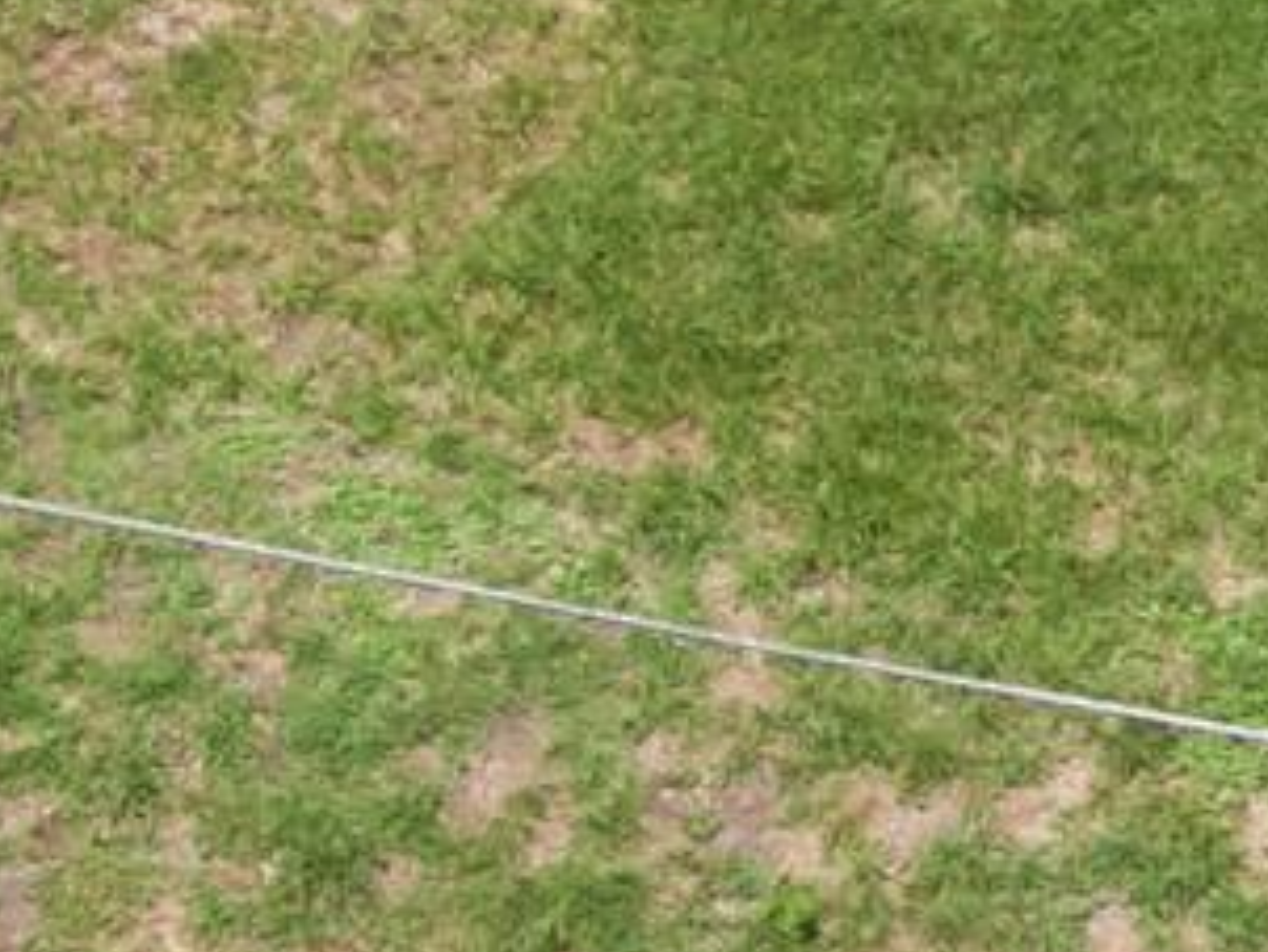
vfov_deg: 5.7
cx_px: 1226
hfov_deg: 7.8
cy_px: -1097
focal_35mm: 254
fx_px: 9312
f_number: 3.8
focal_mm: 8.6
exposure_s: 1/800
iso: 100
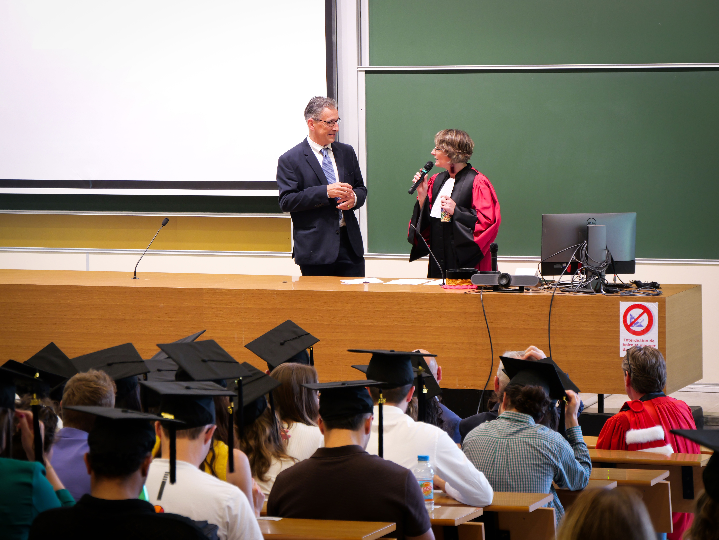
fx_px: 2867
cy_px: 270
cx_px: 360
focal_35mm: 138
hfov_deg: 14.3
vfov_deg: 10.8
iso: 640
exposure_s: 1/15
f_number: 5.6
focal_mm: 69
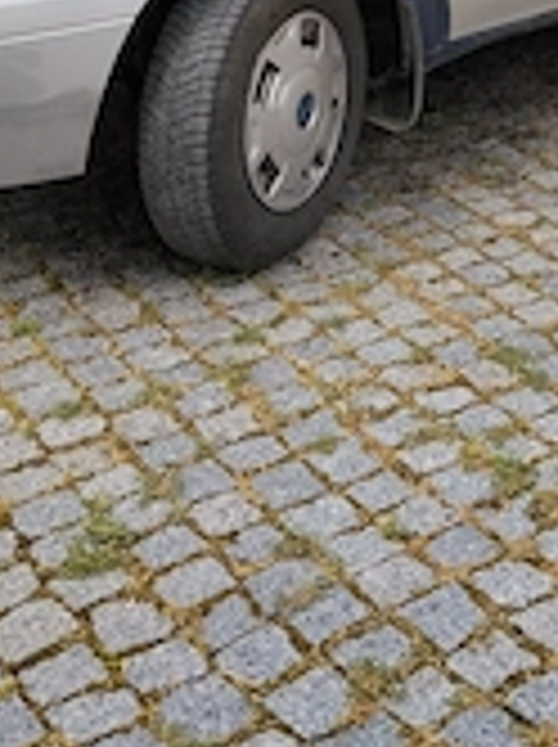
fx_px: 1508
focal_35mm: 70
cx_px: 540
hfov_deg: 20.4
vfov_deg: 25.6
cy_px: -94
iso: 50
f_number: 1.8
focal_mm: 4.22
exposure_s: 1/865
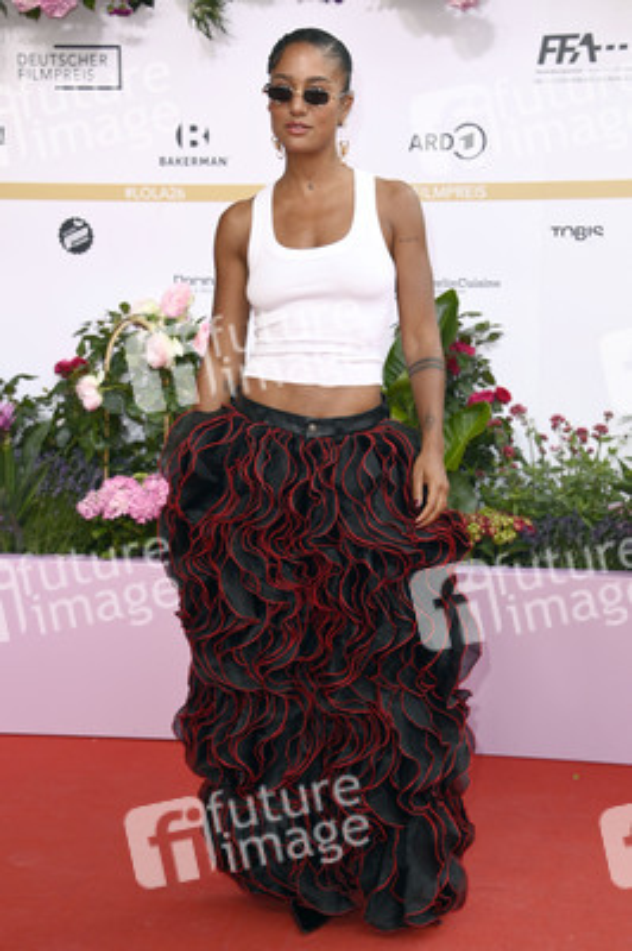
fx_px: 1635
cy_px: 476
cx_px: 316
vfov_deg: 32.4
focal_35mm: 62
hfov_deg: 21.9
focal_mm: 62
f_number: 5.6
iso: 640
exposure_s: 1/250
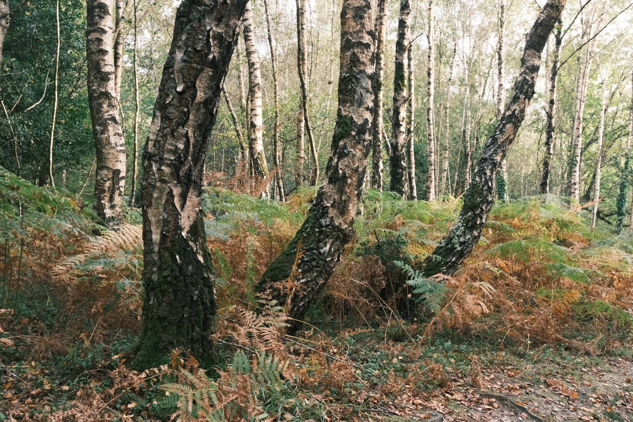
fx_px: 615
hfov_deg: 54.4
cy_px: 211
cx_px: 316
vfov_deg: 37.9
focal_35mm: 35
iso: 8000
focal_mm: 23.5
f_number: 11
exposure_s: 1/100
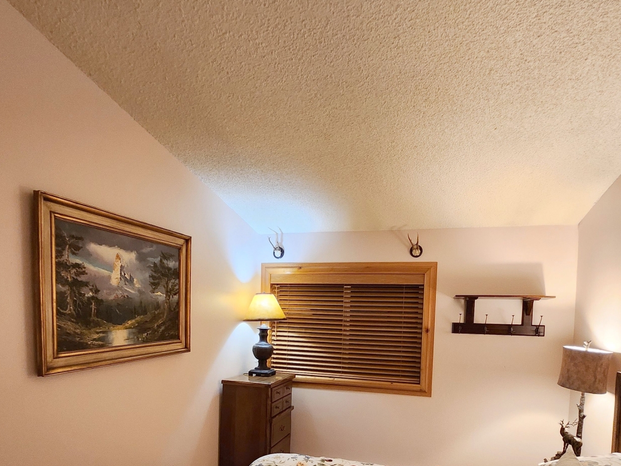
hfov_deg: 78.9
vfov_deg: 60.0
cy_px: 351
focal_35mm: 21
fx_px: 377
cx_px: 322
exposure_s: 1/60
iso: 320
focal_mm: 1.7
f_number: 2.2
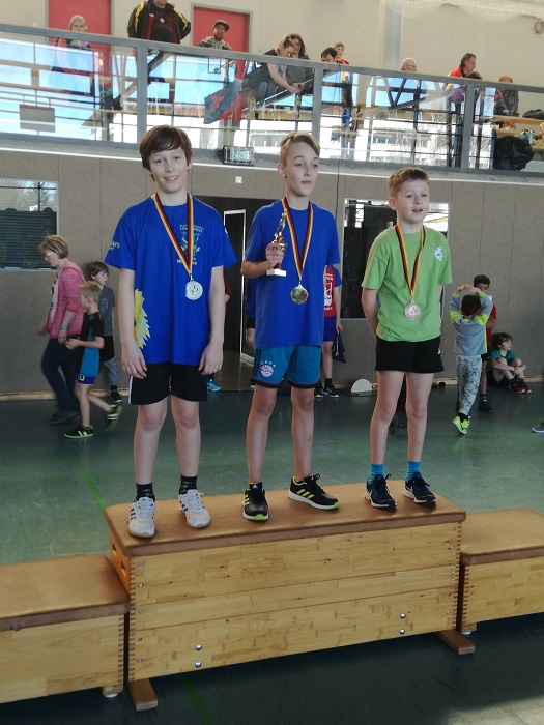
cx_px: 272
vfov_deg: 51.4
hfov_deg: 39.7
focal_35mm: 36
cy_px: 362
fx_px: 754
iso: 64
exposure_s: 1/50
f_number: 2
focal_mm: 3.79
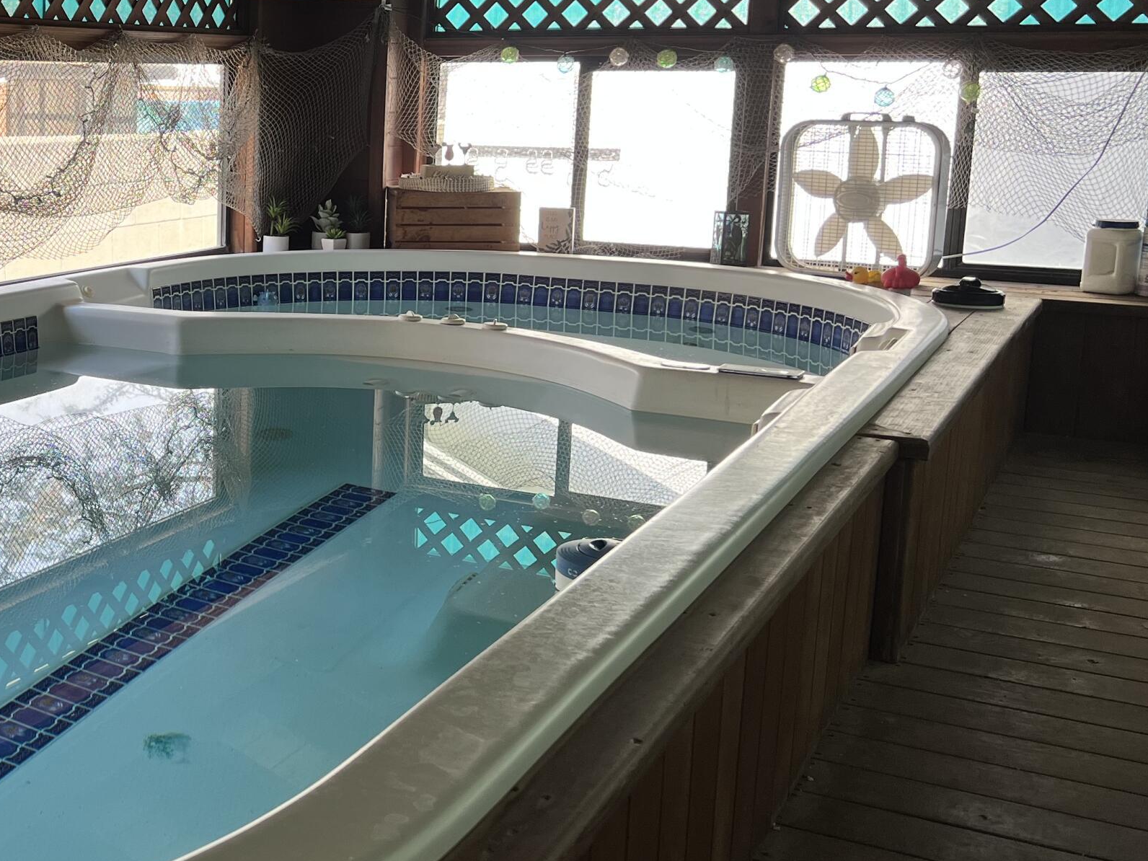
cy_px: 364
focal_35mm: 49
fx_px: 1625
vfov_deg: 29.6
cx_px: 128
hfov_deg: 36.6
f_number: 1.5
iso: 40
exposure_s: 1/290
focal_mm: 5.7
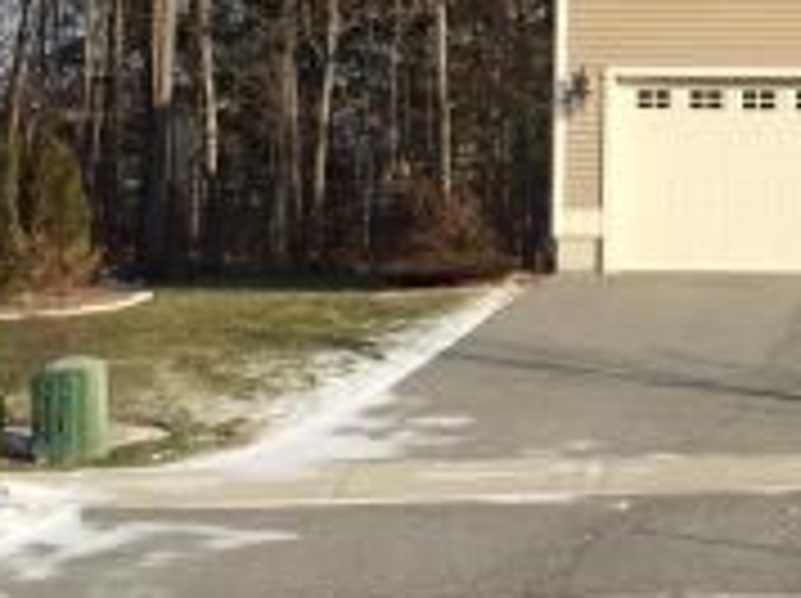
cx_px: 882
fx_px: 2265
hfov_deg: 19.2
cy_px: 81
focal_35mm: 98
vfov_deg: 14.9
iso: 32
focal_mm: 4.12
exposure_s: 1/1709
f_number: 2.2
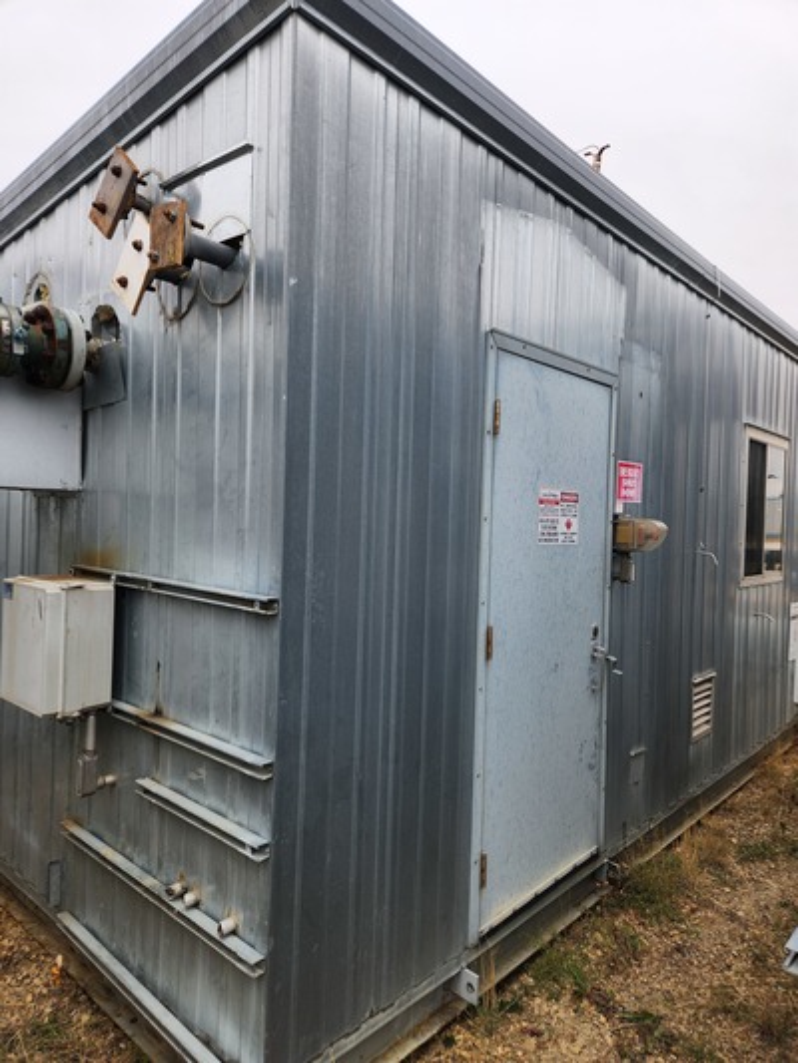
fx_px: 707
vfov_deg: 73.9
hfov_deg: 58.9
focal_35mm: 23
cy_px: 532
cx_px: 399
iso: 20
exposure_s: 1/123
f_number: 1.8
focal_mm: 5.4
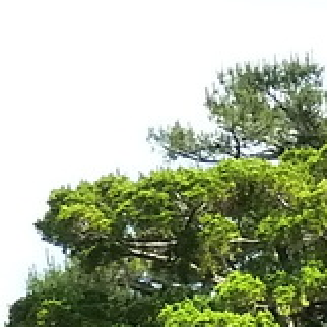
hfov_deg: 3.5
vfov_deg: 3.6
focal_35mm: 484
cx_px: 1154
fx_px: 5173
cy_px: 652
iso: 200
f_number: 3.9
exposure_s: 1/200
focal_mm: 9.1
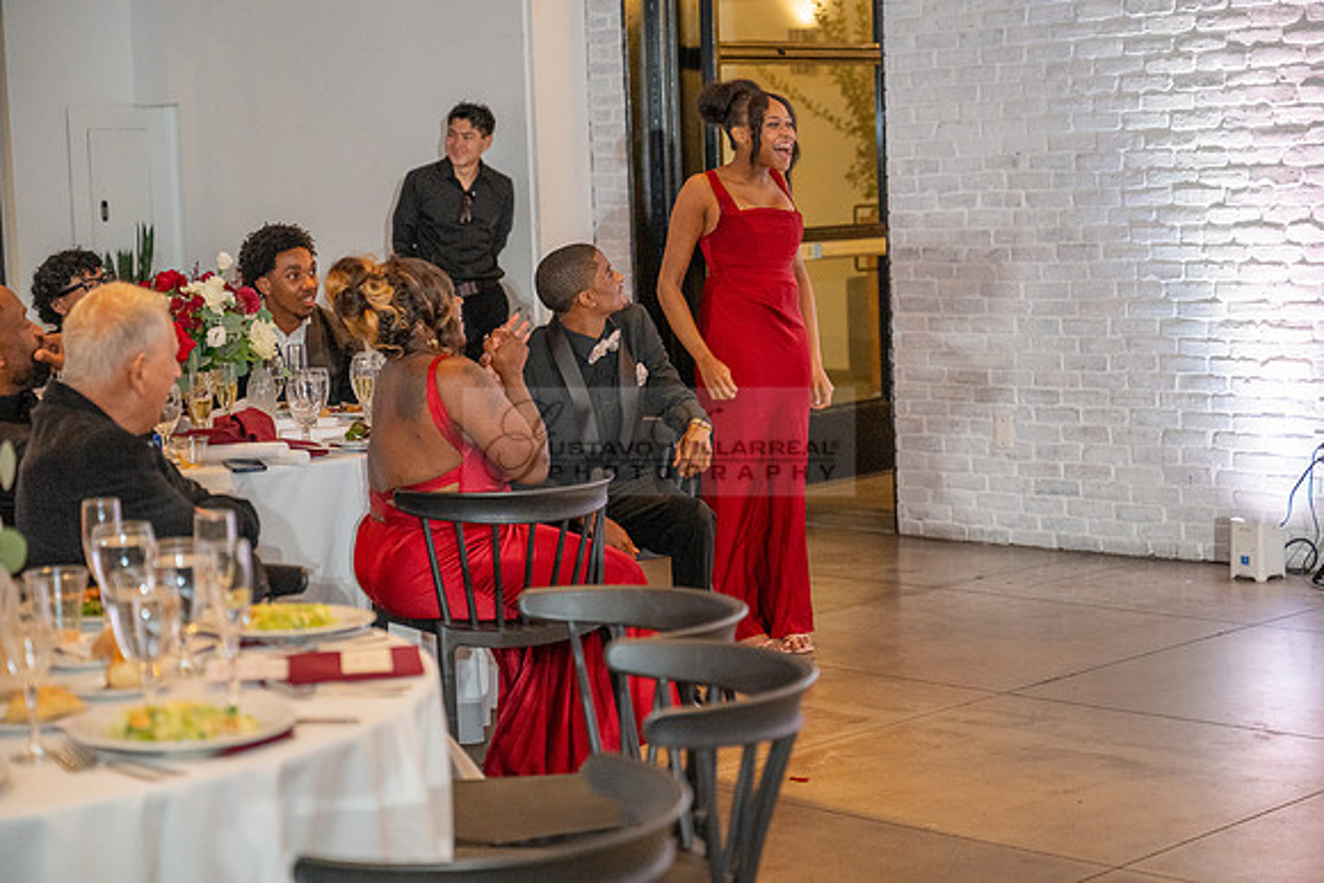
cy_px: 442
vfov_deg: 19.5
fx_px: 2575
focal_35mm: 70
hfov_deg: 28.8
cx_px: 662
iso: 2000
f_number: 2.8
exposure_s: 1/200
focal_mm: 70
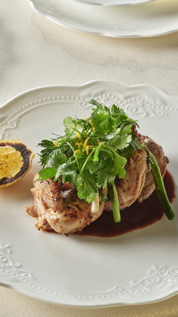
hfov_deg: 11.8
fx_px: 865
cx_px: 97
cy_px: 171
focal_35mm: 103
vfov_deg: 20.7
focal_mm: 110
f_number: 16
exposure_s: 1/125
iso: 2500
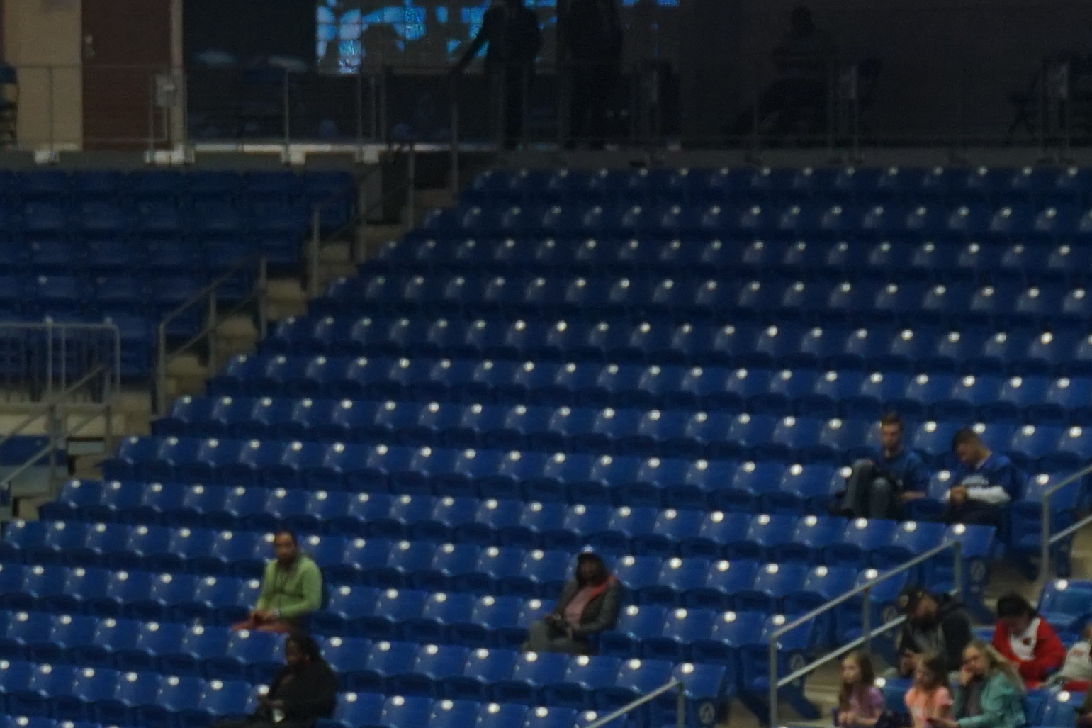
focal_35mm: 222
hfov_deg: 9.3
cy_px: 1080
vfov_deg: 6.1
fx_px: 6733
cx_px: 782
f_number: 5.6
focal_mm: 38
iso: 640
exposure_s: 1/160
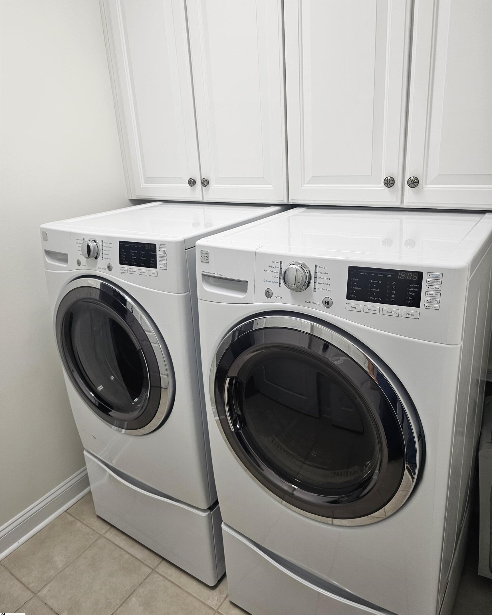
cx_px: 246
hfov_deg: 58.8
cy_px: 293
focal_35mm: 24
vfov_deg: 70.2
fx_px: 437
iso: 64
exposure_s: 1/120
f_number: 1.7
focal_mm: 6.3
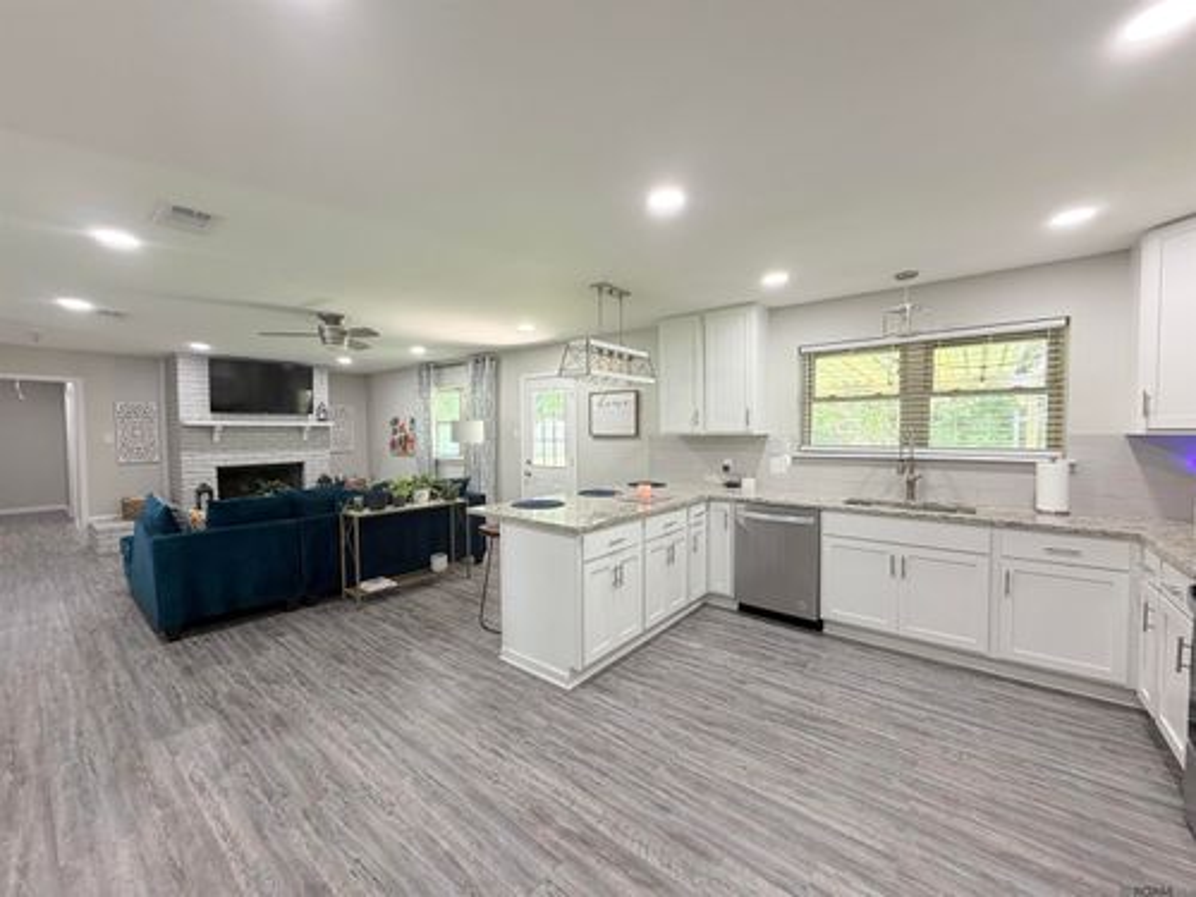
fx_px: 484
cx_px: 598
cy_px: 448
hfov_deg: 102.1
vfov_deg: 85.7
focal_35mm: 14
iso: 160
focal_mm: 2.22
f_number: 2.2
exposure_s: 1/60
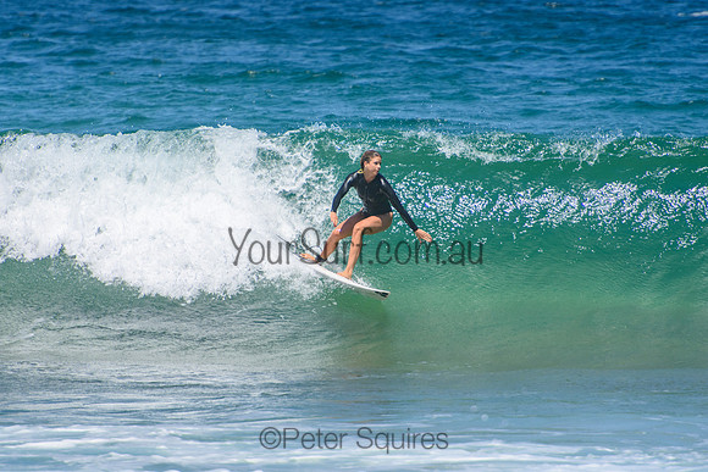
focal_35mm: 600
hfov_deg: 3.4
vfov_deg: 2.3
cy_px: 236
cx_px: 354
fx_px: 11802
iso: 320
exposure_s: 1/2000
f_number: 5.6
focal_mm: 400
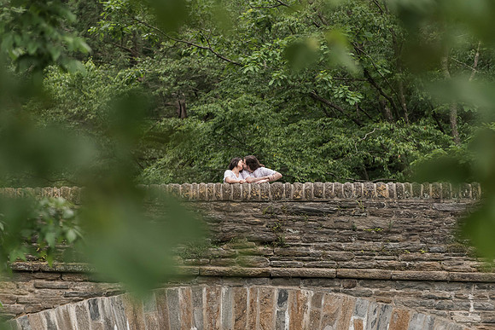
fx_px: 2846
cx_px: 248
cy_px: 165
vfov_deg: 6.6
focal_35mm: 207
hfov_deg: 9.9
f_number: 4
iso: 1600
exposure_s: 1/640
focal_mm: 200
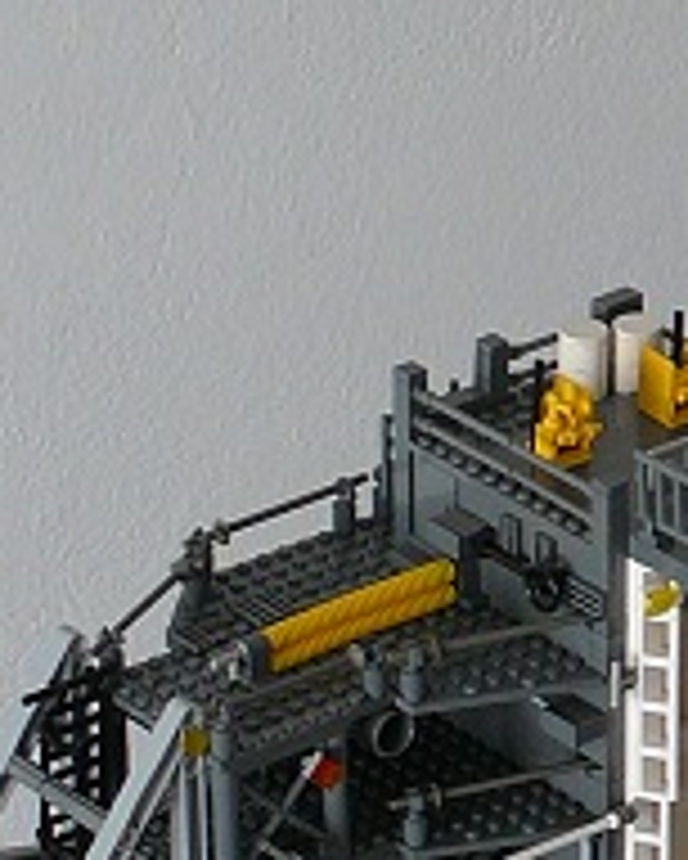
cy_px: 644
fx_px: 4680
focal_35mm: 184
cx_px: 985
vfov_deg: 10.5
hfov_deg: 8.3
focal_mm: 6.7
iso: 100
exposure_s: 1/50
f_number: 3.2
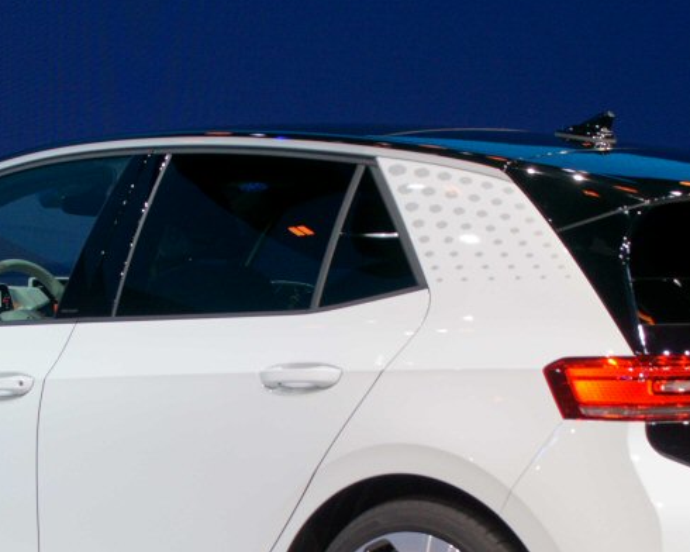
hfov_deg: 13.9
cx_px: 272
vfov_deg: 11.2
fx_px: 2818
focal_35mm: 138
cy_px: 373
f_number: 7.1
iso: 320
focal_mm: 40
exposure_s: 1/80
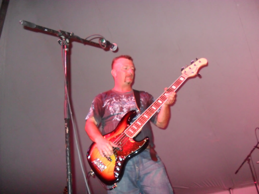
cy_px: 97
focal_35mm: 35
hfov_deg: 52.6
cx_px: 130
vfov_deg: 40.7
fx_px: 262
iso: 400
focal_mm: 6.3
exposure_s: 1/45
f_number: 3
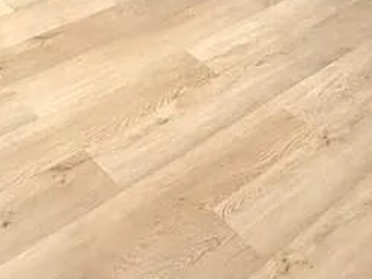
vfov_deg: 21.3
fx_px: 623
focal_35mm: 58
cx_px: 51
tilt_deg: -20.3
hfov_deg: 31.9
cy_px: -139
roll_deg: -2.3
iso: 160
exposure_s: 1/60
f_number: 2.2
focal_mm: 2.22
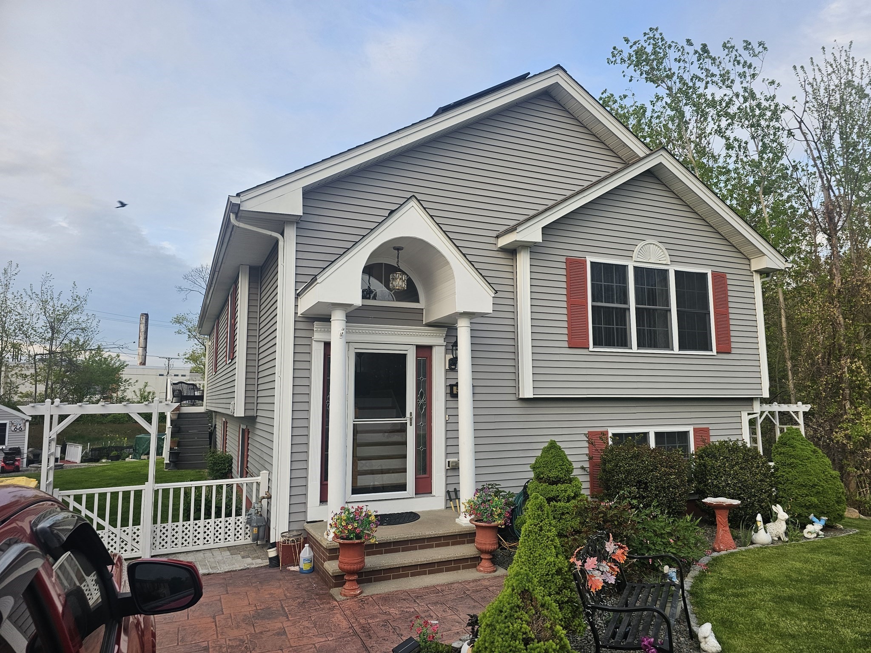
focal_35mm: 23
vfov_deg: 58.9
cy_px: 326
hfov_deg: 73.9
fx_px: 579
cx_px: 436
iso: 25
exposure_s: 1/180
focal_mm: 6.3
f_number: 1.7
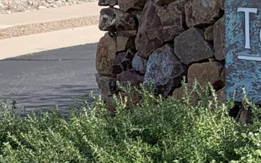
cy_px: 123
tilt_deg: -8.3
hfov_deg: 11.3
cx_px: 454
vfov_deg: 7.5
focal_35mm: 174
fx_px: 1238
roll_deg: +0.6
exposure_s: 1/1266
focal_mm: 4.25
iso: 25
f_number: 1.8
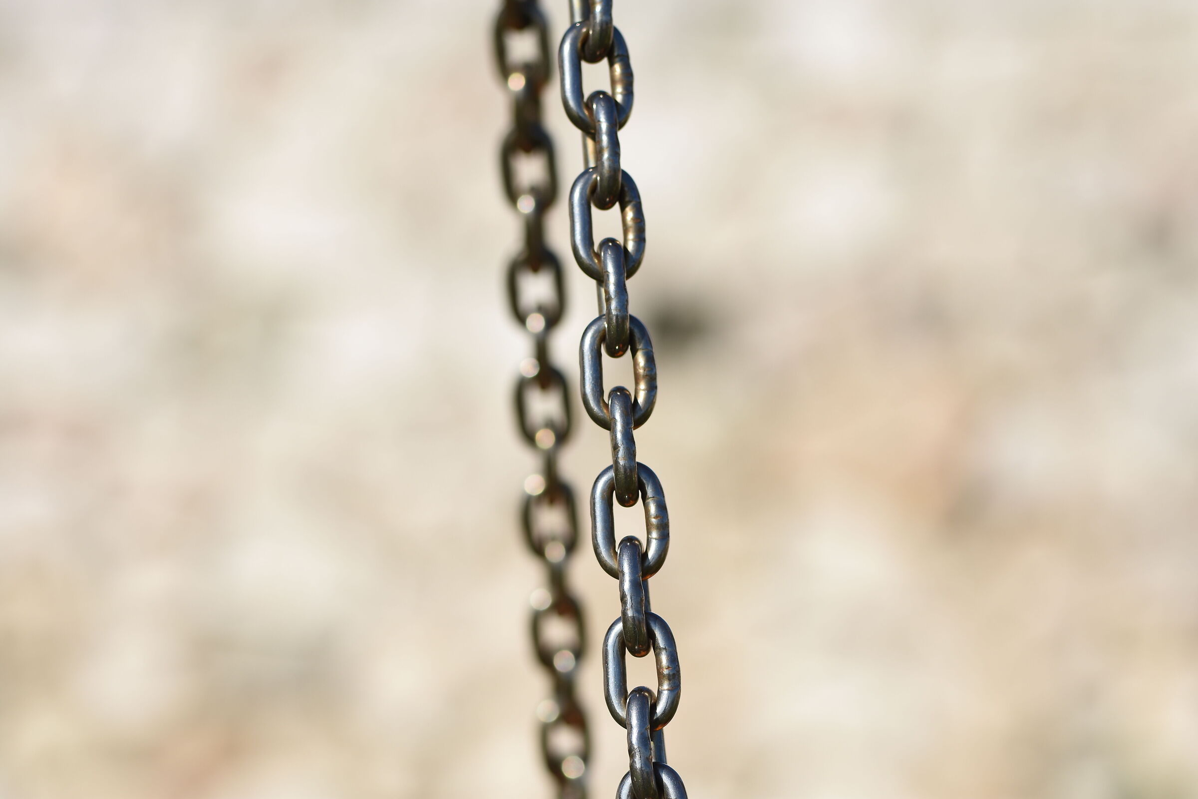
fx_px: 4243
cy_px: 400
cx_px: 599
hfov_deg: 16.1
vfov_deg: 10.8
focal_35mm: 128
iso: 125
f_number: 2.8
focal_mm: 85
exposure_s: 1/4000
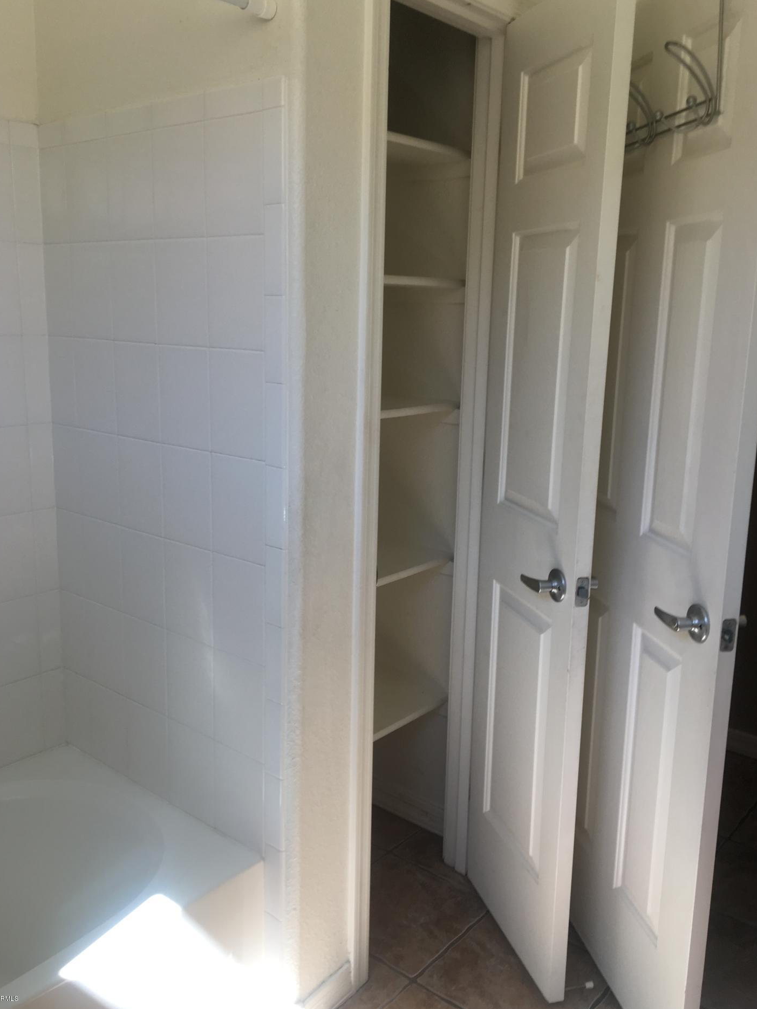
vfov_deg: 58.3
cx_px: 373
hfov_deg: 45.4
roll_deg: -1.4
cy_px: 493
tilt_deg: -11.5
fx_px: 904
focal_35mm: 31
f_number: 2.2
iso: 25
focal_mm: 4.15
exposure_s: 1/60
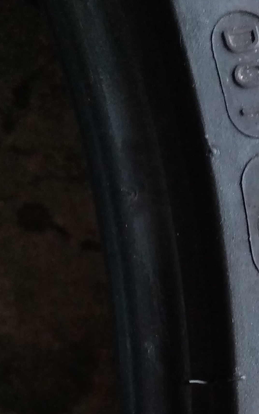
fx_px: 757
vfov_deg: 29.3
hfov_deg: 18.2
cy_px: 377
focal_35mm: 67
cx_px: 331
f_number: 1.8
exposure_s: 1/20
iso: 793
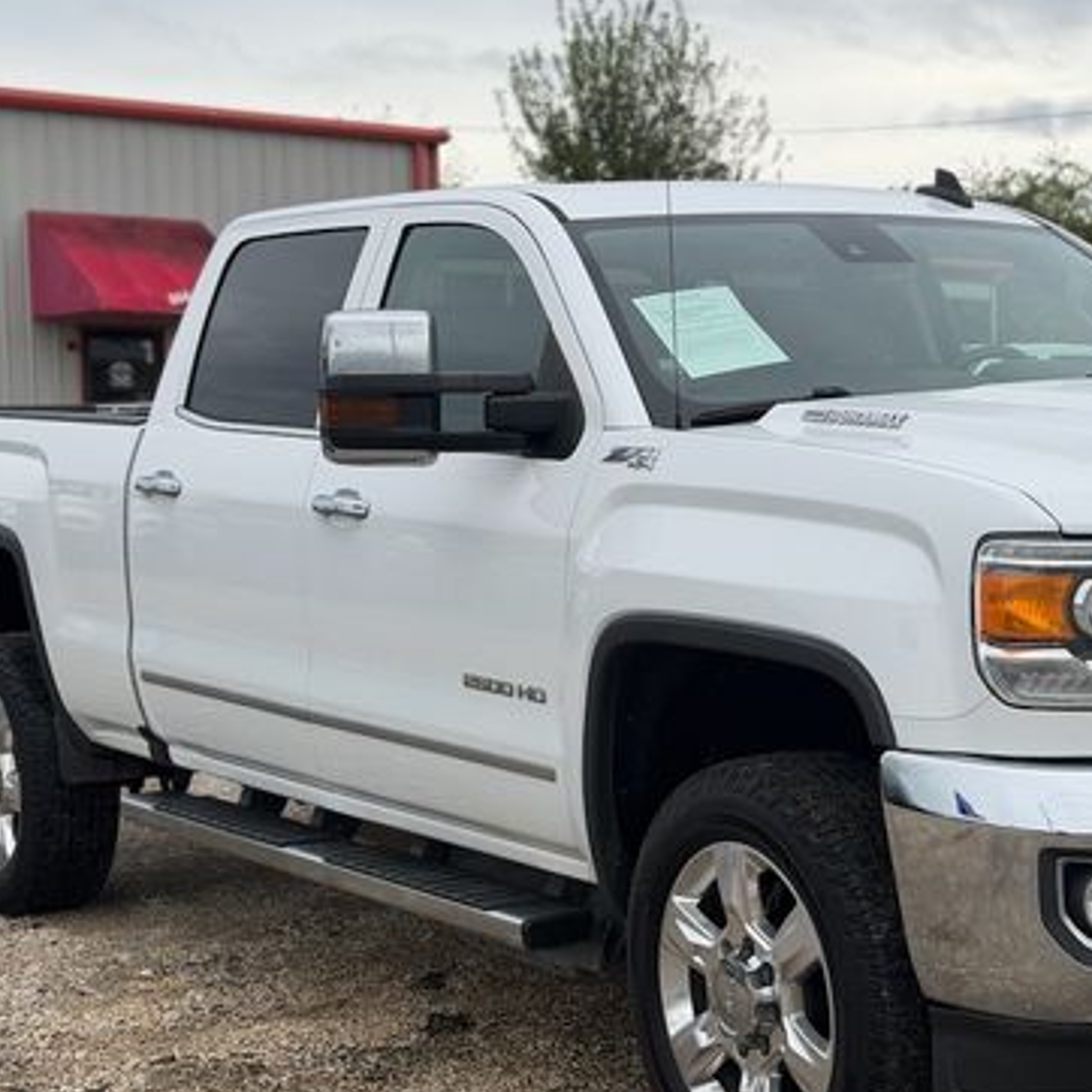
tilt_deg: -3.1
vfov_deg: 23.0
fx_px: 2677
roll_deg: +0.3
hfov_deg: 22.8
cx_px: 821
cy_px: 600
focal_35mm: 75
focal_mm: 6.76
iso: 64
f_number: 1.78
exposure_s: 1/1100
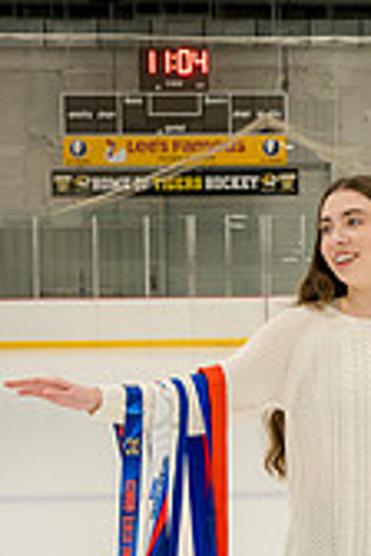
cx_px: 252
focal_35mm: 99
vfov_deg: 20.3
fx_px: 1530
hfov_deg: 13.8
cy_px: 477
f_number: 8
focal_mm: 37
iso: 3200
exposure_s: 1/250
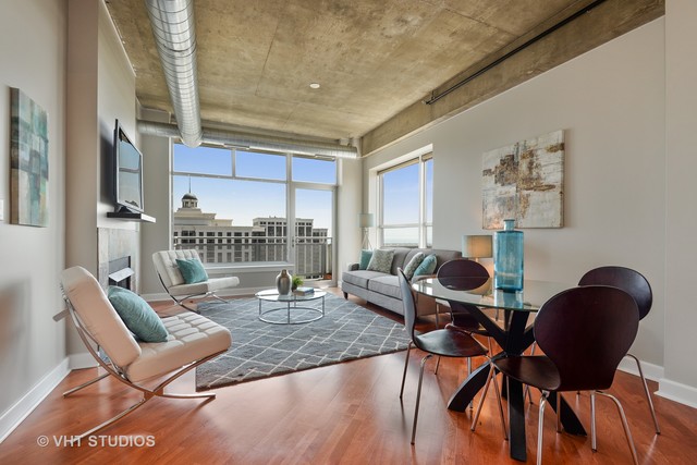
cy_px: 232
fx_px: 310
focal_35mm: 16
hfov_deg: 96.7
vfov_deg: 73.8
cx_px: 348
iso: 200
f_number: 8
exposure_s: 1/15
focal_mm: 16
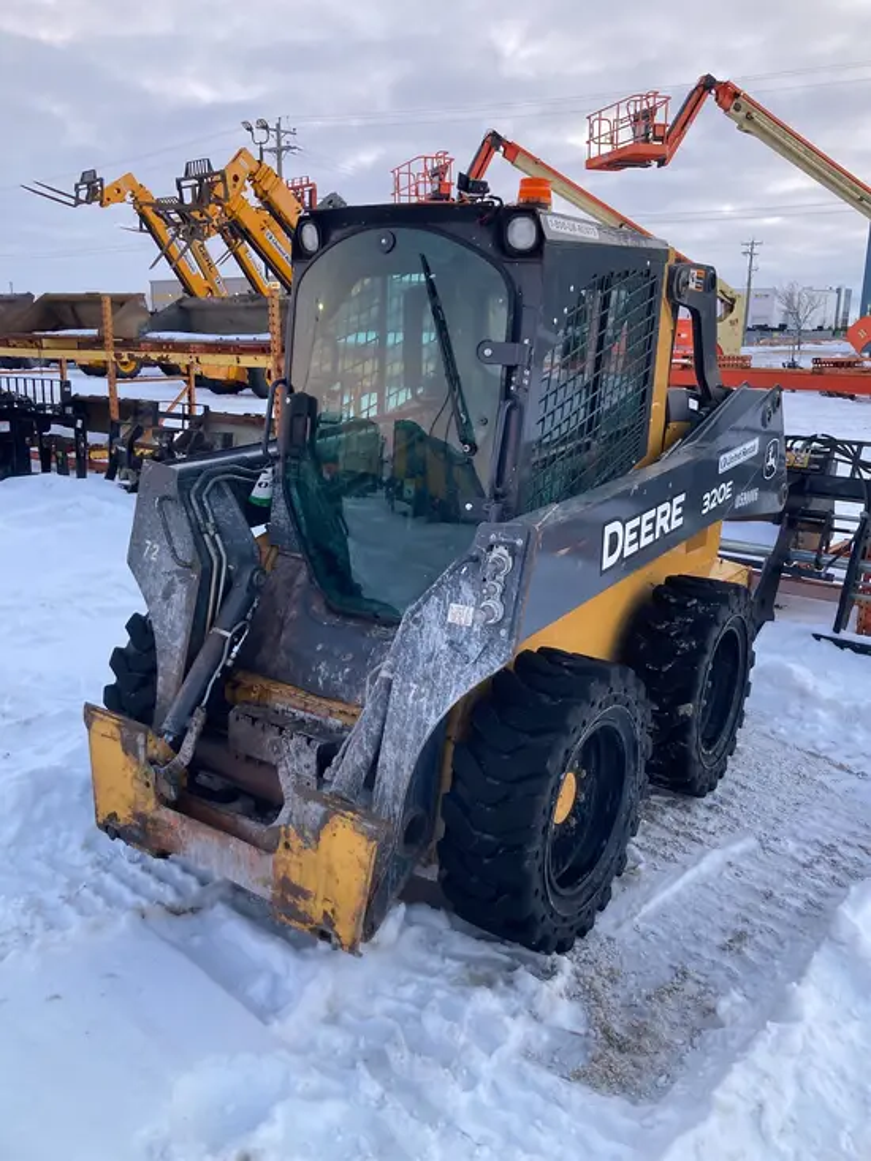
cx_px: 436
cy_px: 580
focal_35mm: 28
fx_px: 939
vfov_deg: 63.4
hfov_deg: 49.8
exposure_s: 1/82
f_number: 1.8
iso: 80
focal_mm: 3.99
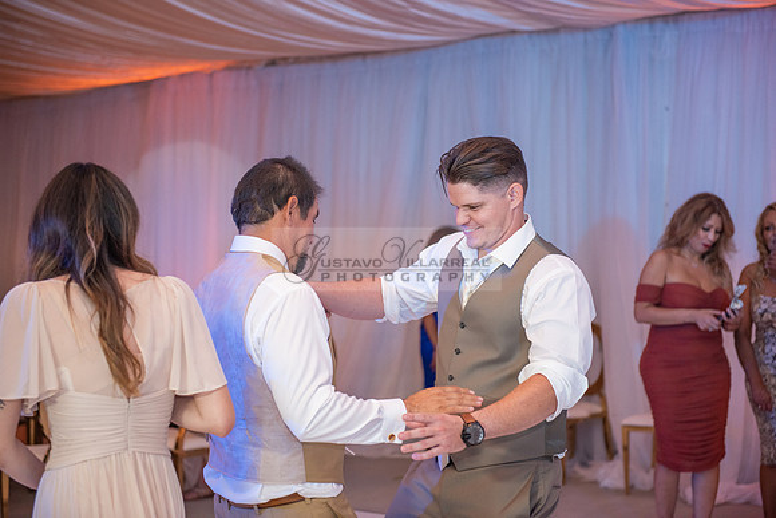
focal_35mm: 70
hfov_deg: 28.8
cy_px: 259
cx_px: 388
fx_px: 1509
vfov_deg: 19.5
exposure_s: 1/160
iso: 1000
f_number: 2.8
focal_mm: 70
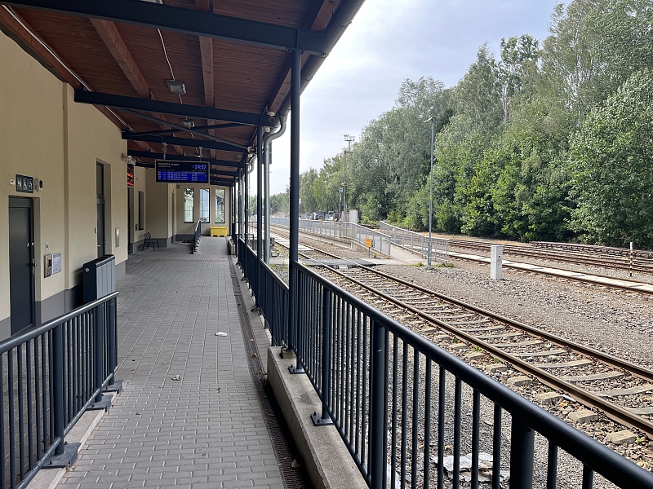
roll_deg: -0.8
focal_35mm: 26
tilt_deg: -3.2
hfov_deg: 67.3
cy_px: 244
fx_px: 490
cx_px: 326
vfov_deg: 53.1
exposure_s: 1/816
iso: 50
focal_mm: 5.1
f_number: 1.6
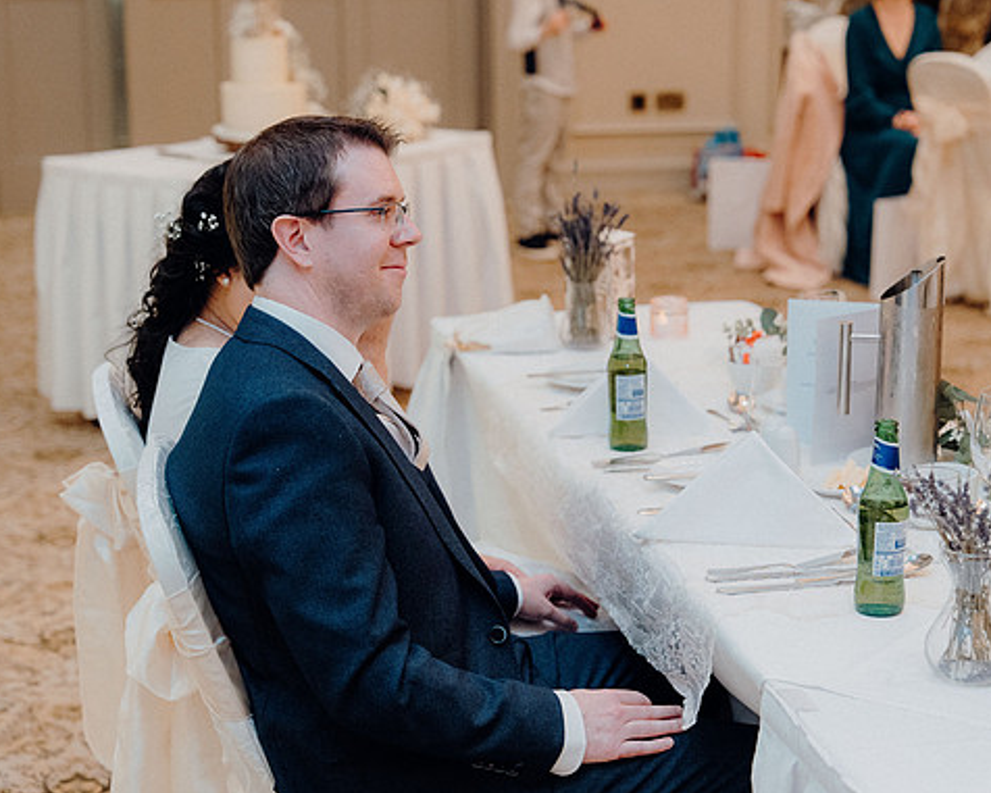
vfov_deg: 19.2
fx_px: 2347
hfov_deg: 23.8
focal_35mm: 80
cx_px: 558
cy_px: 401
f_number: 3.5
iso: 3200
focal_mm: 70
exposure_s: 1/160
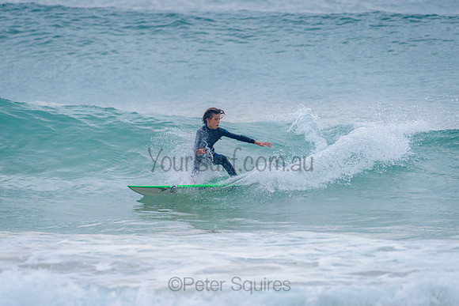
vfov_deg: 2.2
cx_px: 223
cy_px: 150
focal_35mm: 613
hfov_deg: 3.4
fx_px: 7819
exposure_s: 1/1600
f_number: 5.6
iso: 800
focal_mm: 500
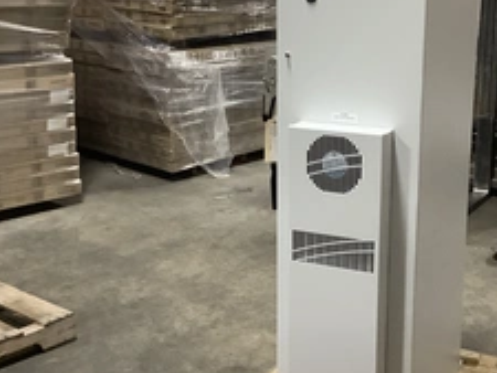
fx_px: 790
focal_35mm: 55
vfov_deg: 26.6
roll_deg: -0.1
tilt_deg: -15.6
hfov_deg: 34.7
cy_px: 163
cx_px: 309
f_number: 2.4
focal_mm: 3.3
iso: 500
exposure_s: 1/30
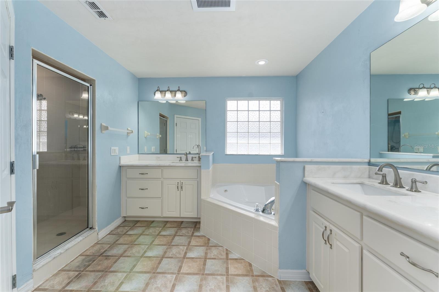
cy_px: 146
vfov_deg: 81.2
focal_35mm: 14
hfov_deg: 104.3
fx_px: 171
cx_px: 220
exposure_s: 1/13
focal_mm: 14
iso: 100
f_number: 7.1
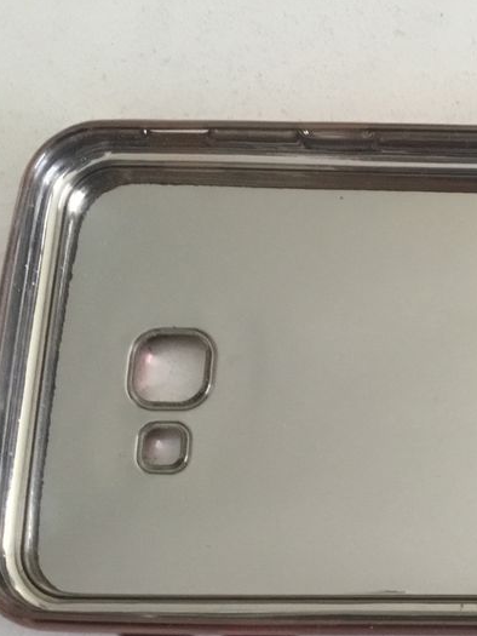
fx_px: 1084
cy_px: 369
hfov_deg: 23.0
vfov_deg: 32.6
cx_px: 552
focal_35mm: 59
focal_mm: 3.3
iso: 160
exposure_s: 1/33
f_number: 2.4
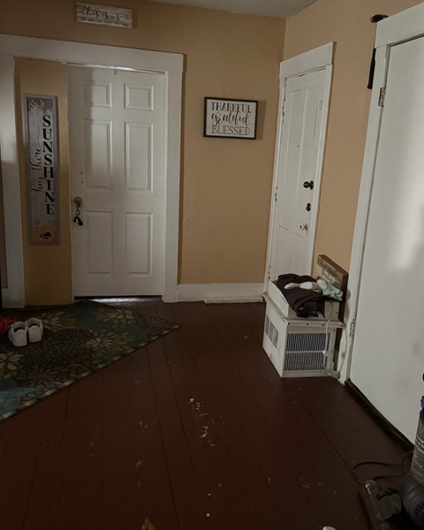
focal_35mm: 30
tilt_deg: -12.9
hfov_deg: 48.4
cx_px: 239
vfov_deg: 58.8
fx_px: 471
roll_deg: -3.5
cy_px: 261
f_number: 1.78
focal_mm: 6.76
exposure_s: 1/30
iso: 1250
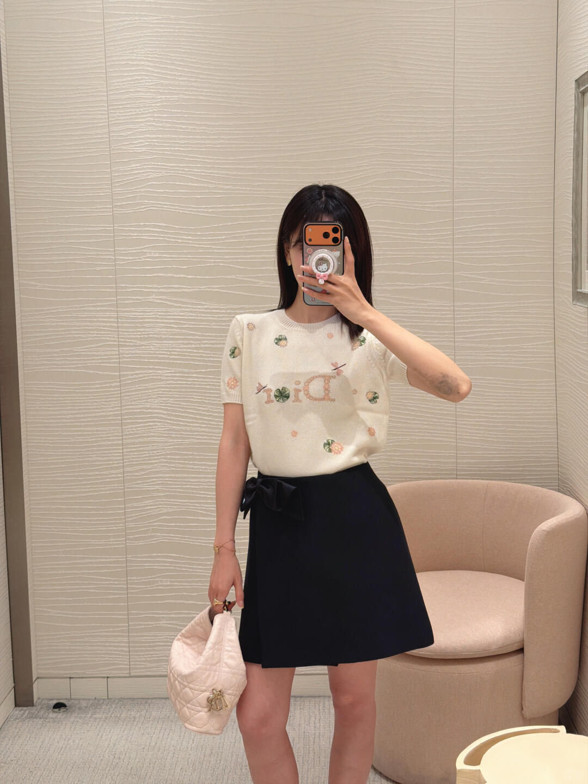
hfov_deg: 30.3
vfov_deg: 39.7
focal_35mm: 48
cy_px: 392
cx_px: 294
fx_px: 1087
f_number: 1.78
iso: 100
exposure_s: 1/92
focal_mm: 6.76
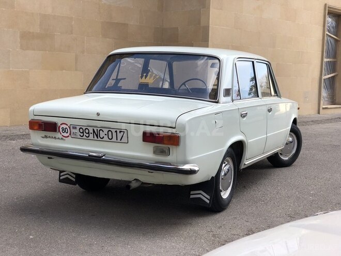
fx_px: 512
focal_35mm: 52
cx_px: 170
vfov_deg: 28.0
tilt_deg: -5.6
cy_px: 128
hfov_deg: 36.8
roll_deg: -1.0
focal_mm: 6
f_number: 2.4
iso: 16
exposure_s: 1/243
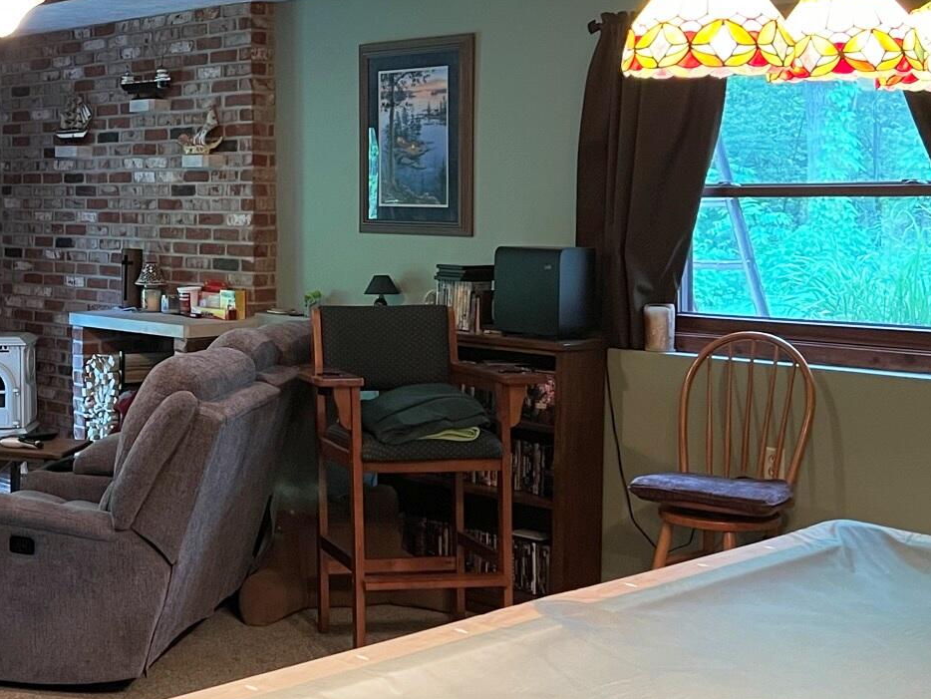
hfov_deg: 32.5
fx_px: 1533
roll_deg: +0.1
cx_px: 140
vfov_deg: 25.6
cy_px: 247
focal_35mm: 57
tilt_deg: -2.8
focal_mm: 5.7
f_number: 1.5
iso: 400
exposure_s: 1/60
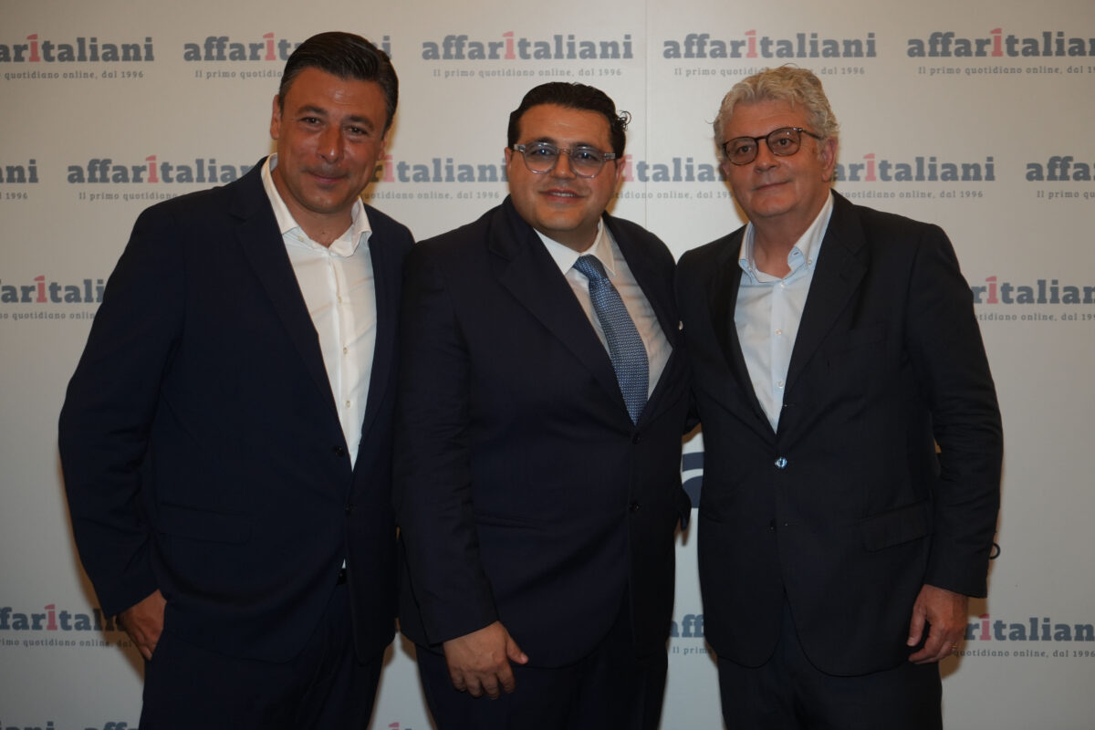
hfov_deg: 36.2
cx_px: 548
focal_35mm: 55
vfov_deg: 24.6
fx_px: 1673
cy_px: 365
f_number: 4
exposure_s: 1/40
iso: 1600
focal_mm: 55
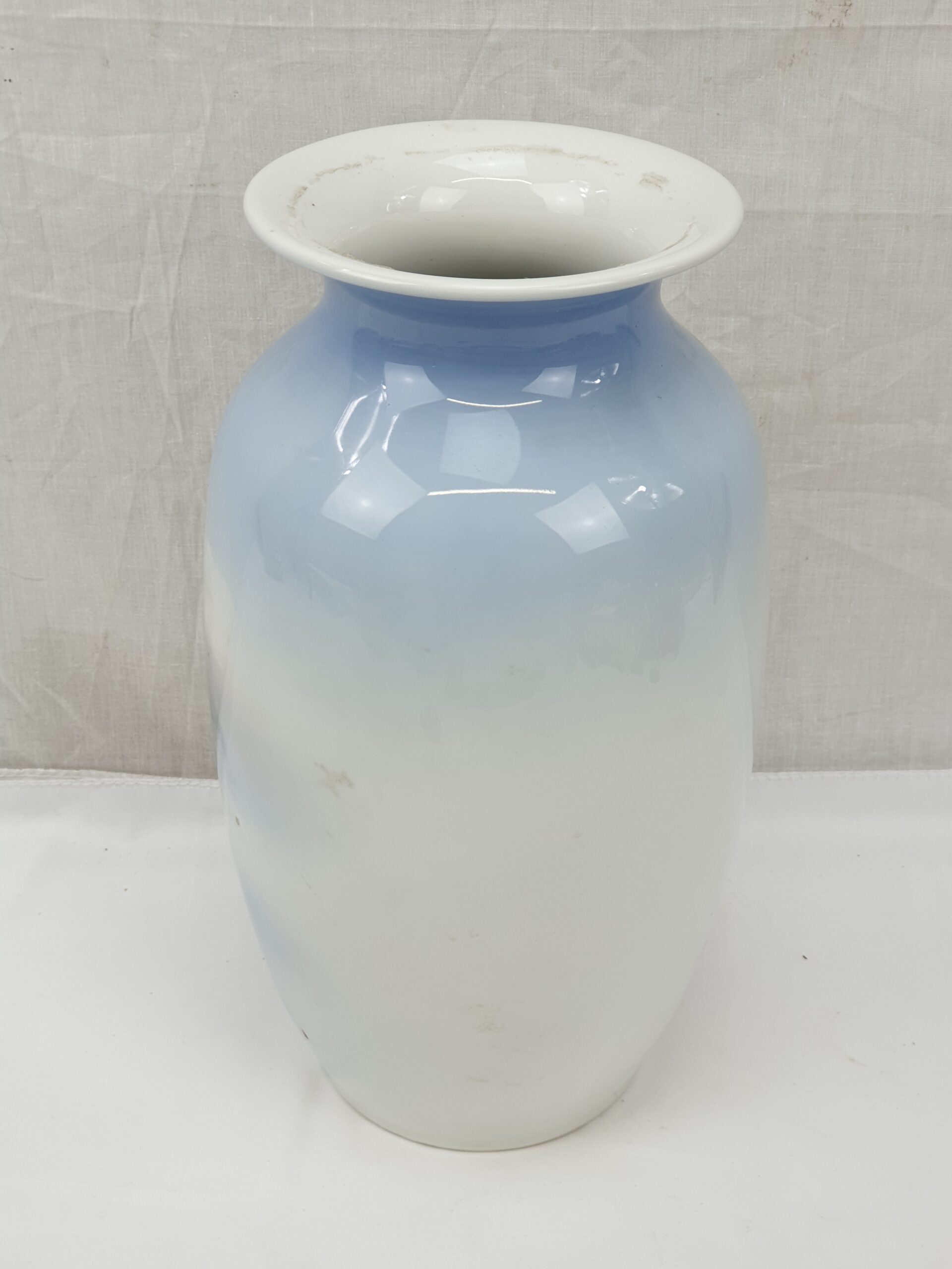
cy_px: 634
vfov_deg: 36.8
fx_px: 1907
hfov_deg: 28.0
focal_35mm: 52
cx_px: 476
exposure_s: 1/33
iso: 100
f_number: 2.4
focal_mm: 6
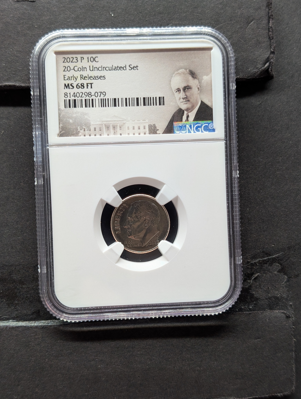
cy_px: 200
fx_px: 567
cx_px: 150
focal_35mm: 49
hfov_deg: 29.7
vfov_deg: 38.9
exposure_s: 1/50
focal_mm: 6.9
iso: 62
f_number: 1.68
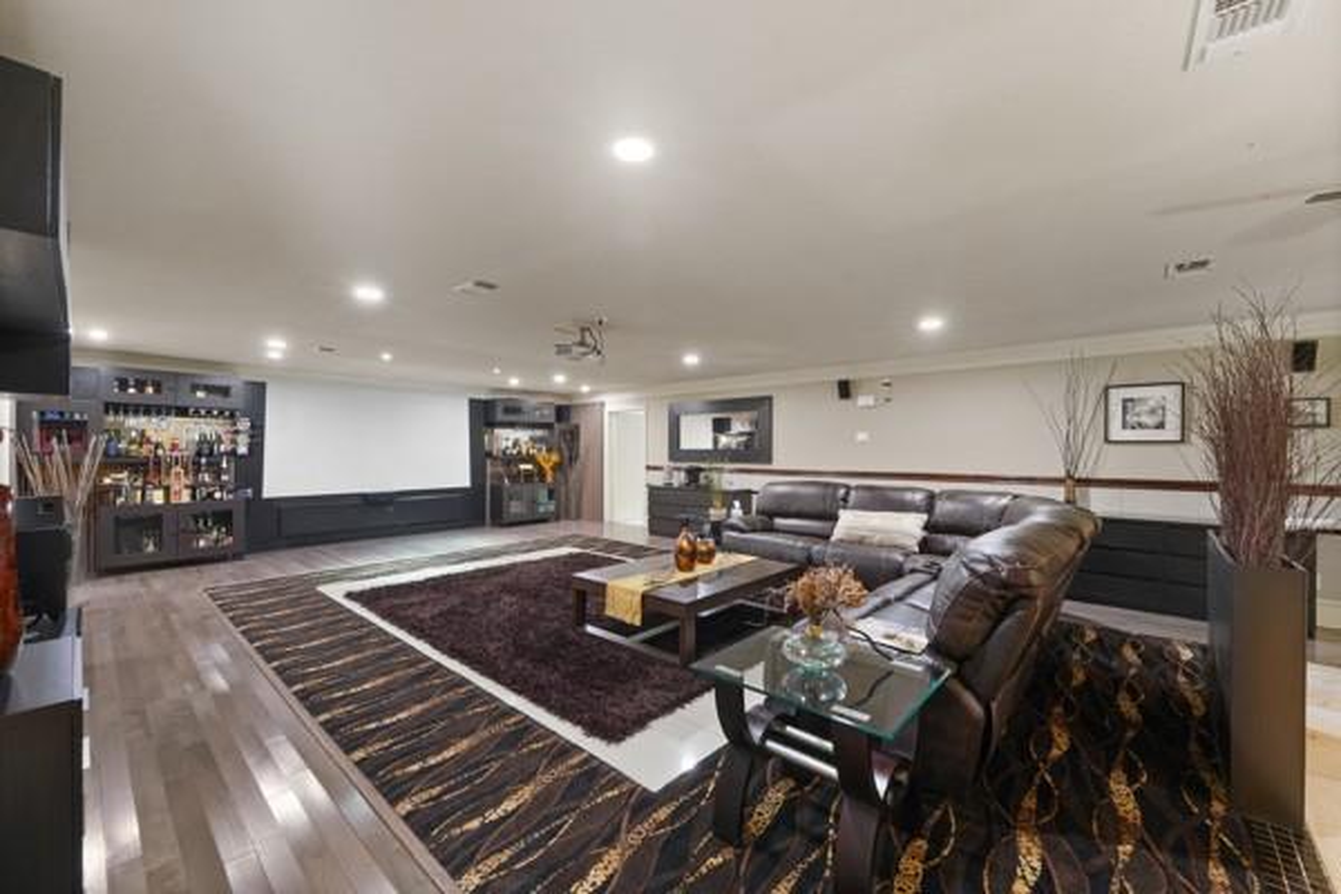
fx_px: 521
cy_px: 447
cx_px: 670
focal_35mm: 14
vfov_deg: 81.2
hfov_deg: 104.3
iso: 640
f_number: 9
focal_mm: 14
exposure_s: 1.6
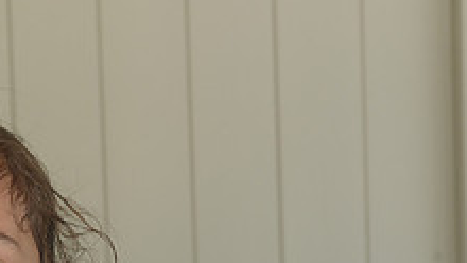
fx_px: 2391
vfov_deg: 6.3
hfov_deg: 11.0
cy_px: 323
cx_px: -51
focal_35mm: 193
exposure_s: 1/160
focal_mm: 70
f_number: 9
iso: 360
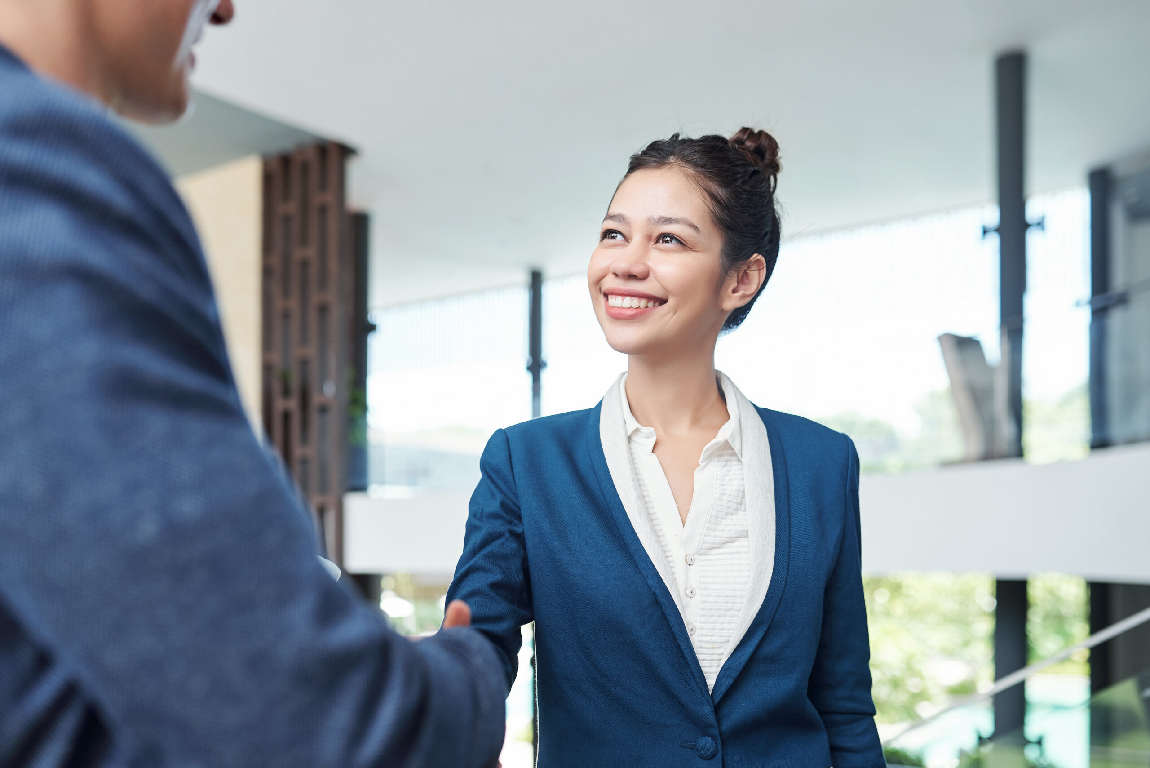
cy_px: 384
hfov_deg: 54.4
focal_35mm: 35
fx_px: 1118
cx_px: 575
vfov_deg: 37.9
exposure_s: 1/800
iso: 320
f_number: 2.5
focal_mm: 35
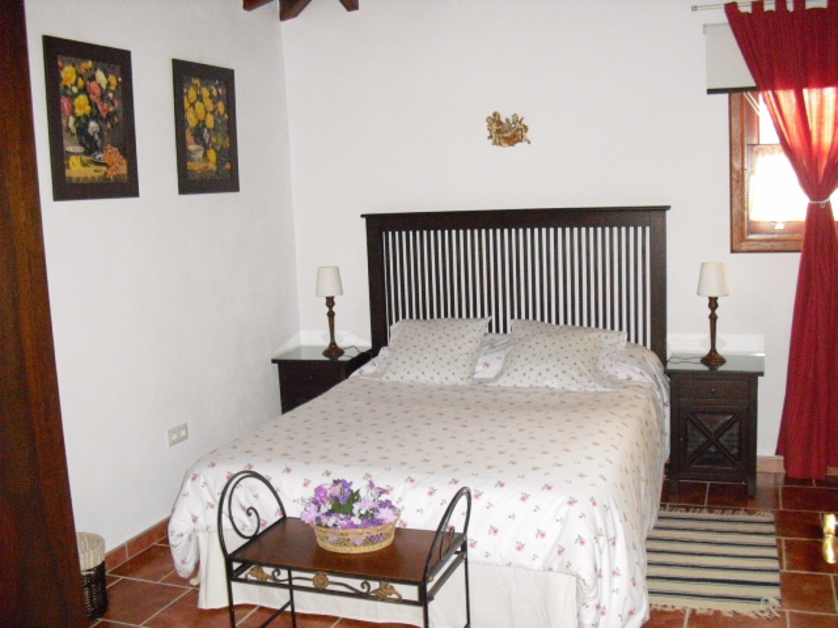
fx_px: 920
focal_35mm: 38
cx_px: 419
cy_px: 314
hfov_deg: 49.0
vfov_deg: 37.7
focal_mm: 6.2
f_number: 2.8
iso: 800
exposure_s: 1/60
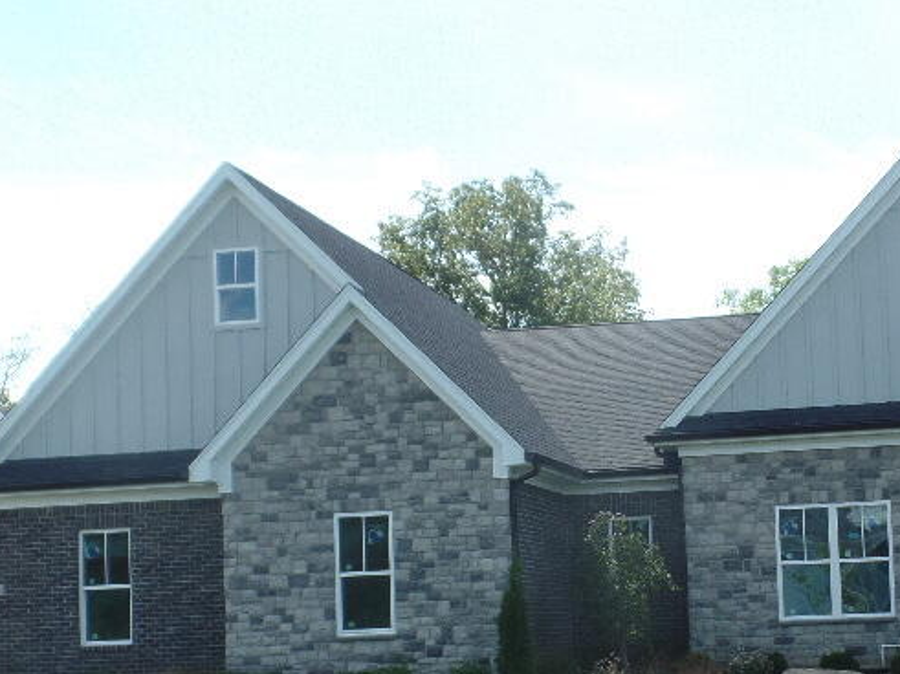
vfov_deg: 20.0
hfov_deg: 26.5
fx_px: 1898
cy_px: 484
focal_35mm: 73
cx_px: 627
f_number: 3.4
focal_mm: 6.2
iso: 80
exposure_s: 1/500
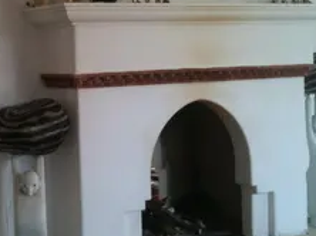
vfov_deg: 18.6
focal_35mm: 79
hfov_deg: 24.3
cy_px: 92
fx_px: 720
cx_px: 56
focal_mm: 3.85
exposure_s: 1/60
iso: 80
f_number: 2.8
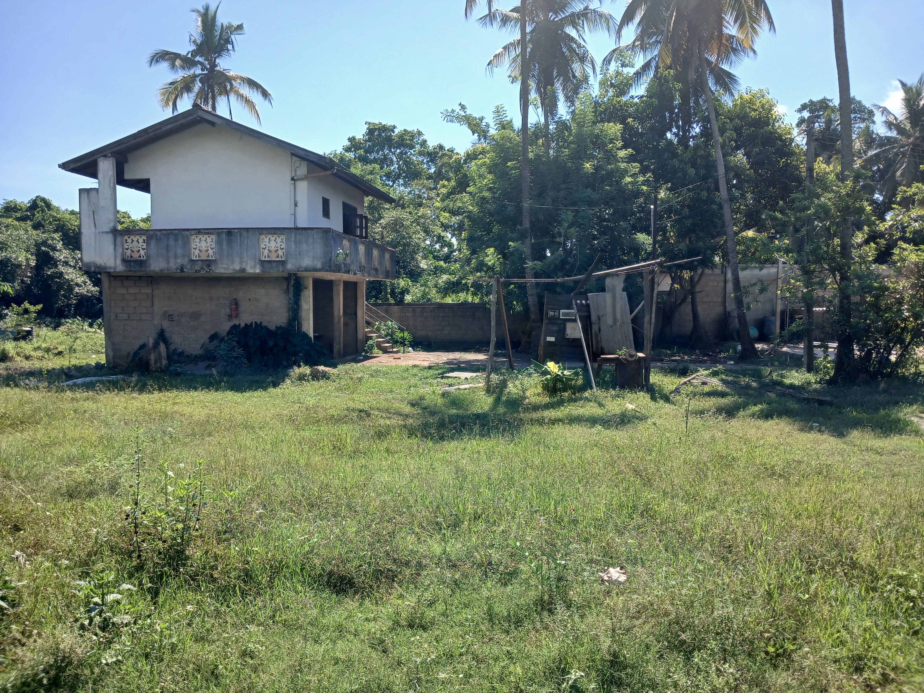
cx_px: 462
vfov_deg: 51.4
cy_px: 346
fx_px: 721
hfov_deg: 65.3
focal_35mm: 27
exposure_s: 1/466
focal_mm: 3.98
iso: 20
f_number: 1.8
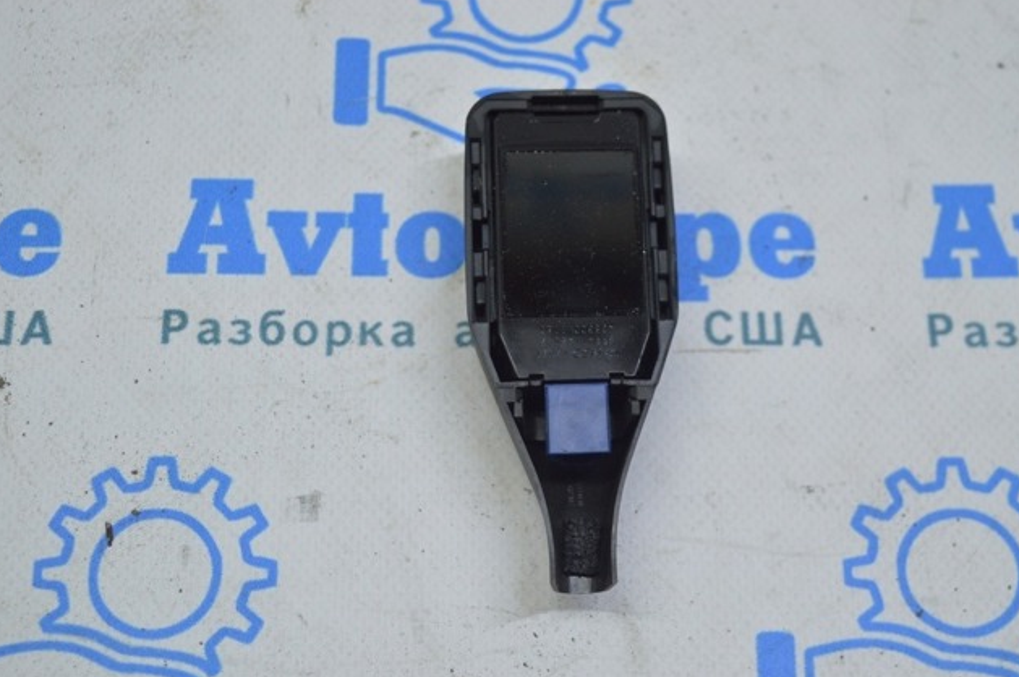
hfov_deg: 34.5
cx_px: 509
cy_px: 339
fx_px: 1640
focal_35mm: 58
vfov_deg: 23.3
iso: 400
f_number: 4.8
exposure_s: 1/50
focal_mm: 38
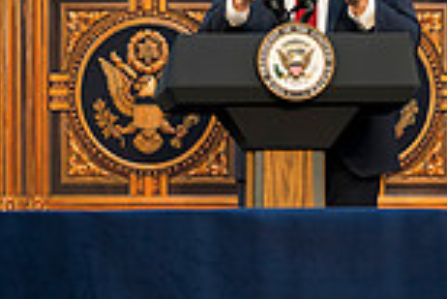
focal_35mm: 316
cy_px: -36
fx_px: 3927
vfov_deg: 4.3
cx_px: 276
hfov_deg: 6.5
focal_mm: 84
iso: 400
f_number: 2.8
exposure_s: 1/320
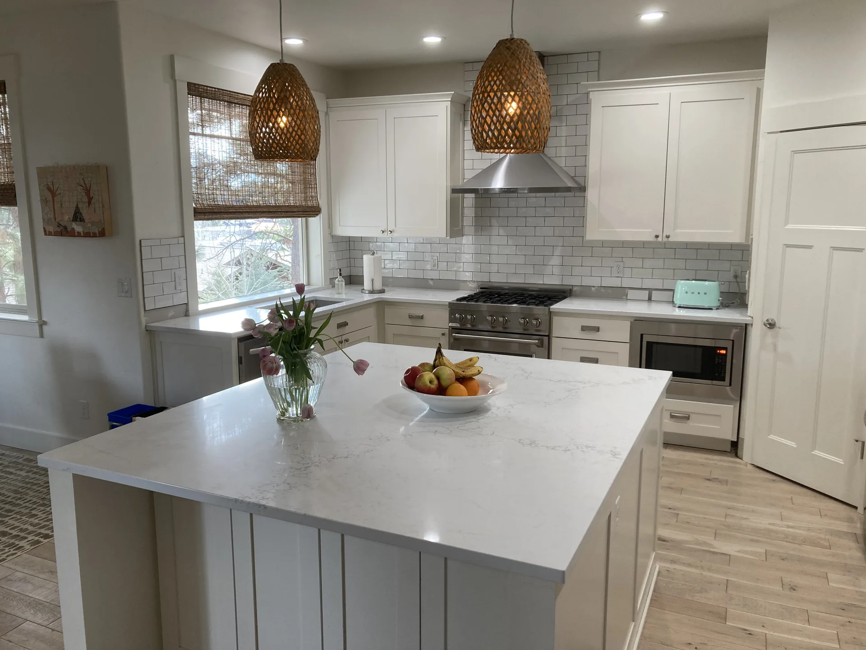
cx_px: 433
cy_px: 325
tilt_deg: -9.1
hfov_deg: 63.4
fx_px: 700
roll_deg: -0.2
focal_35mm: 28
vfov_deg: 49.7
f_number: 1.8
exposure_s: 1/60
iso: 50
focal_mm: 3.99
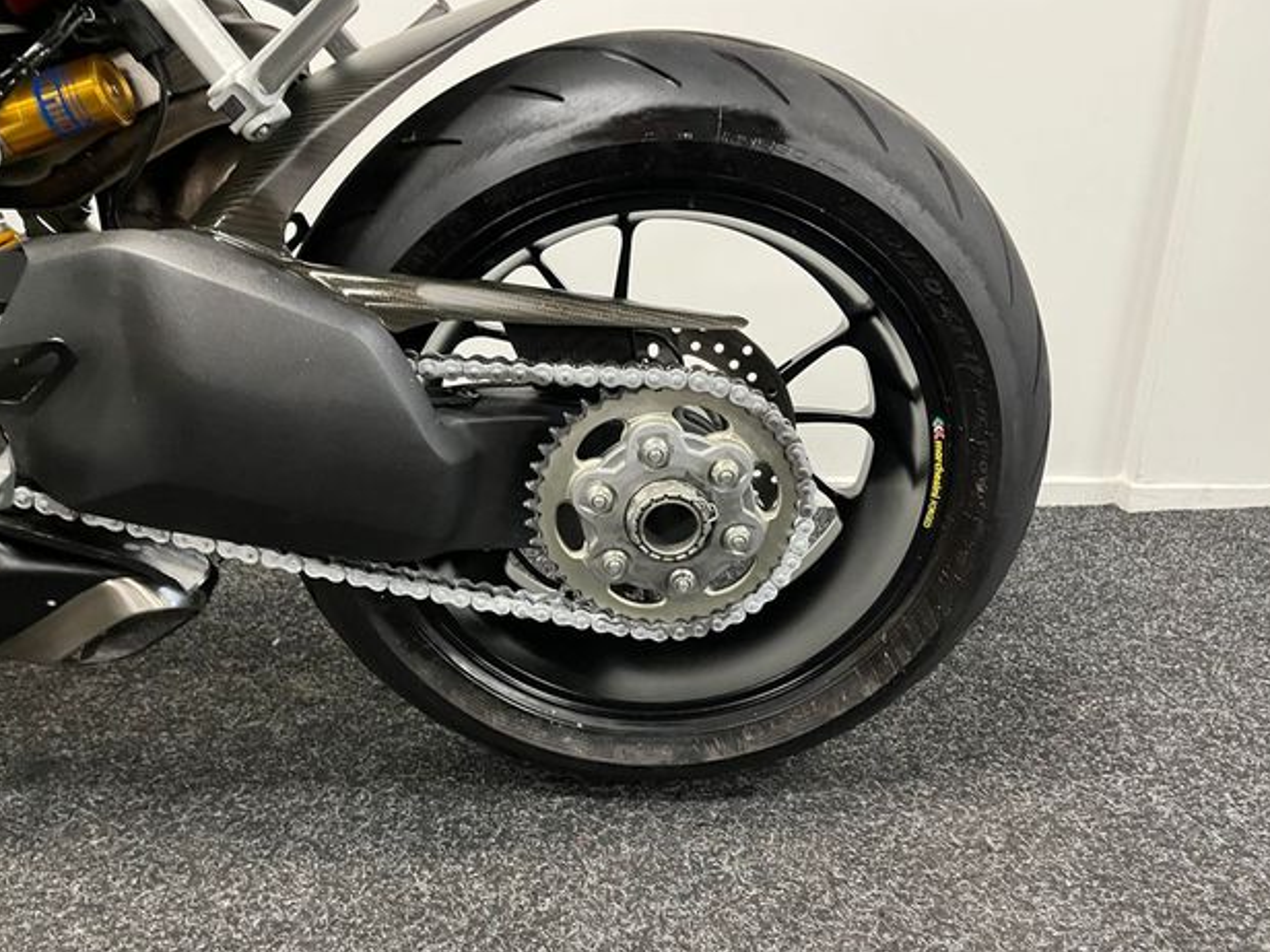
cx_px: 641
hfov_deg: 65.3
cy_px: 474
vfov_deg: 51.4
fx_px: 991
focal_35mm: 27
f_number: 1.6
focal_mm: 5.1
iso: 400
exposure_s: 1/50
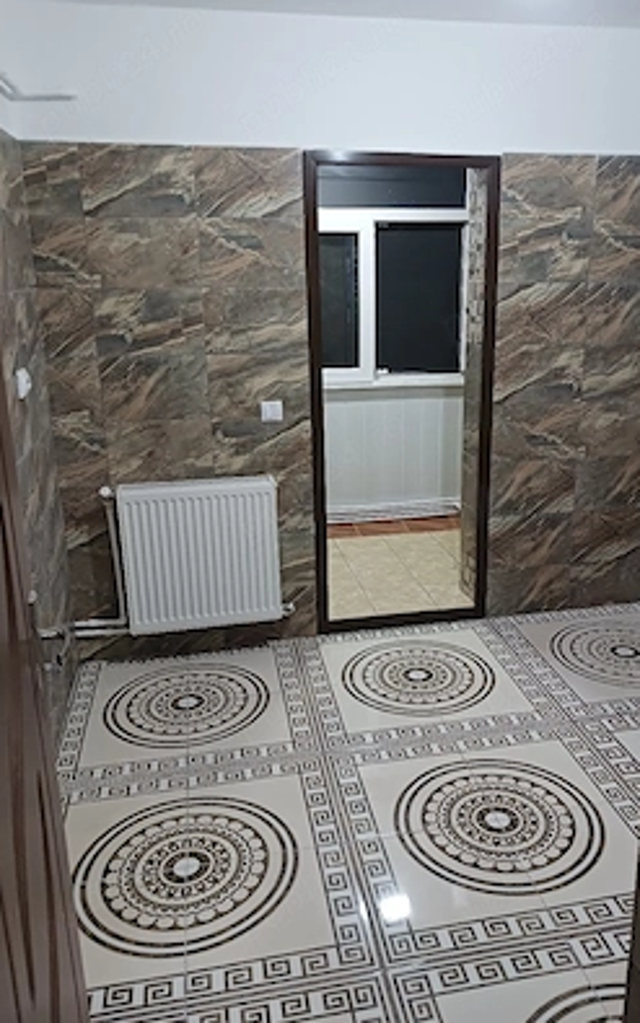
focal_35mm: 29
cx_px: 373
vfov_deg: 64.6
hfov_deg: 43.0
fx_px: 809
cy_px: 508
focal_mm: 4
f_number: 1.8
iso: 400
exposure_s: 1/20
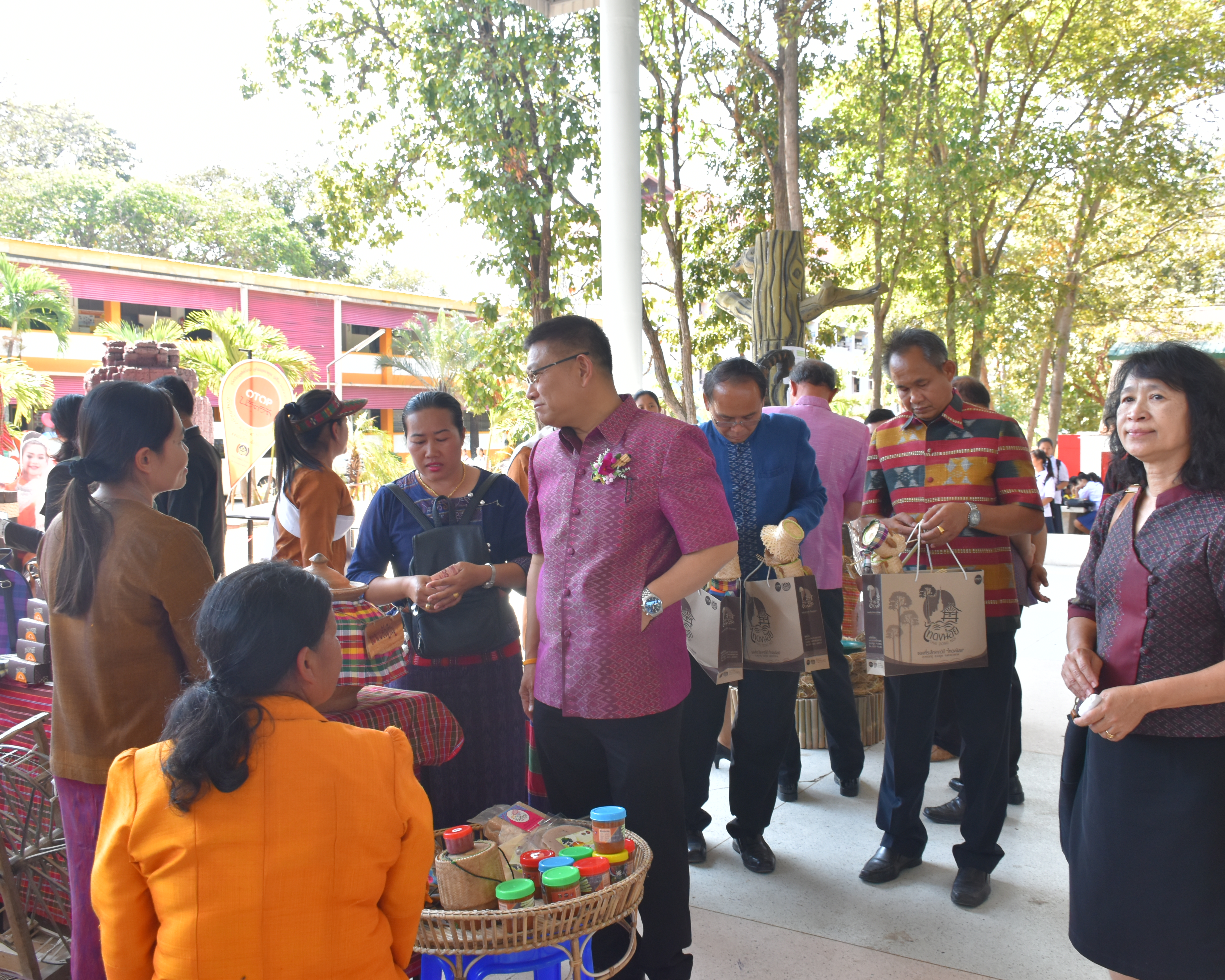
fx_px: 1124
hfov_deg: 57.1
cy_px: 488
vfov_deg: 47.1
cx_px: 661
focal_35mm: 31
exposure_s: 1/125
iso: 400
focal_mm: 18
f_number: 6.3
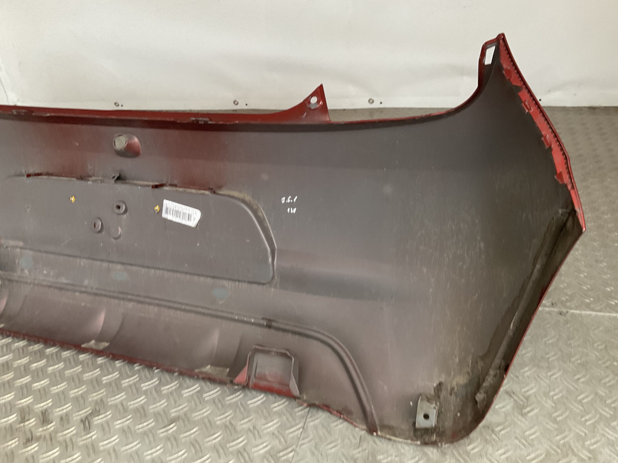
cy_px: 234
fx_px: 536
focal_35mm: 30
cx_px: 303
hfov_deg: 60.0
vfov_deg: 46.8
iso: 125
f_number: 1.8
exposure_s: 1/50
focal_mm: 3
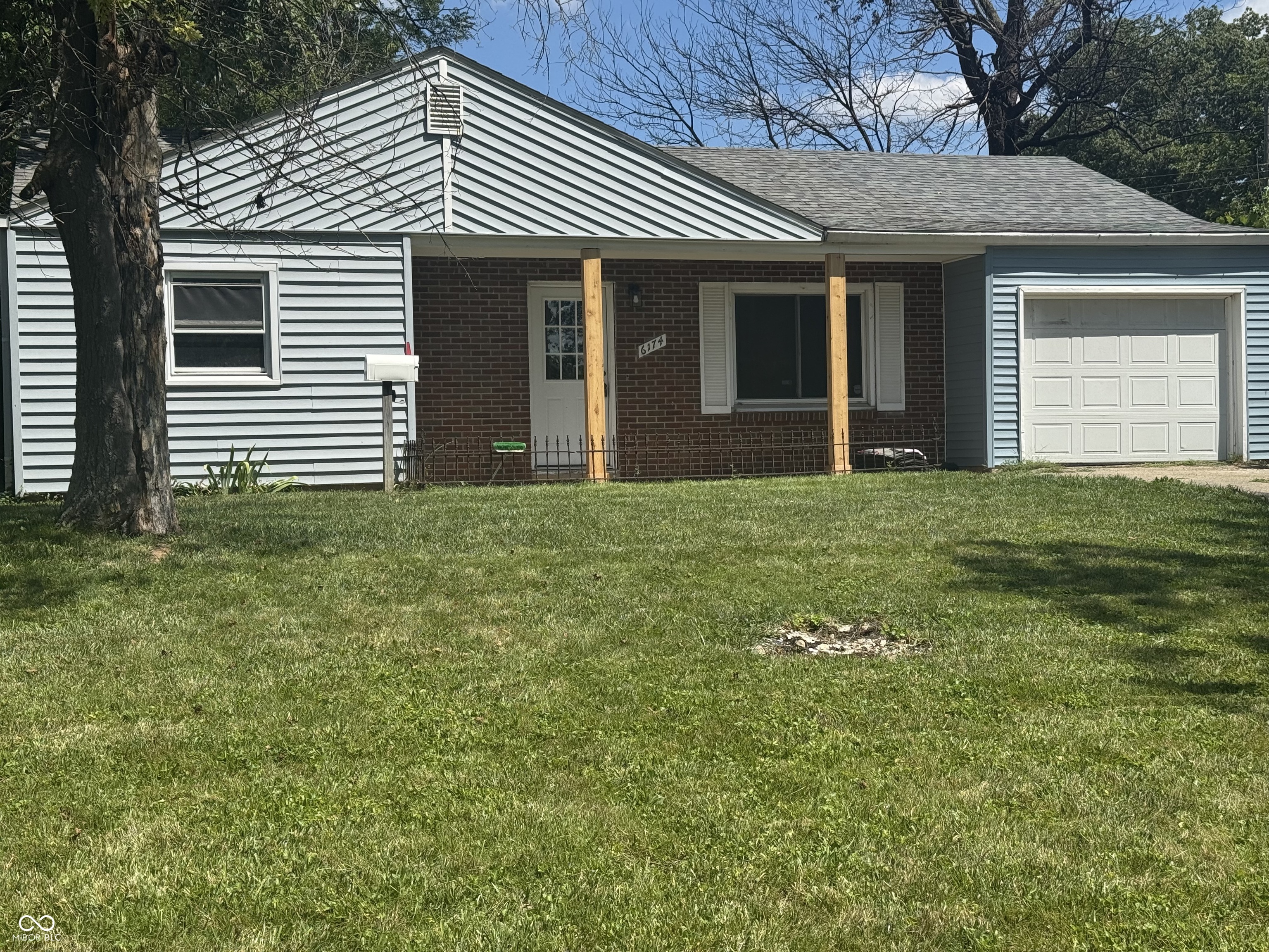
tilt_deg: -2.9
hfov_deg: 39.7
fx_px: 1760
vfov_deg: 30.3
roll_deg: +1.1
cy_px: 476
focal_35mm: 48
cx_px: 634
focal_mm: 6.76
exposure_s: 1/4310
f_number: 1.78
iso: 64
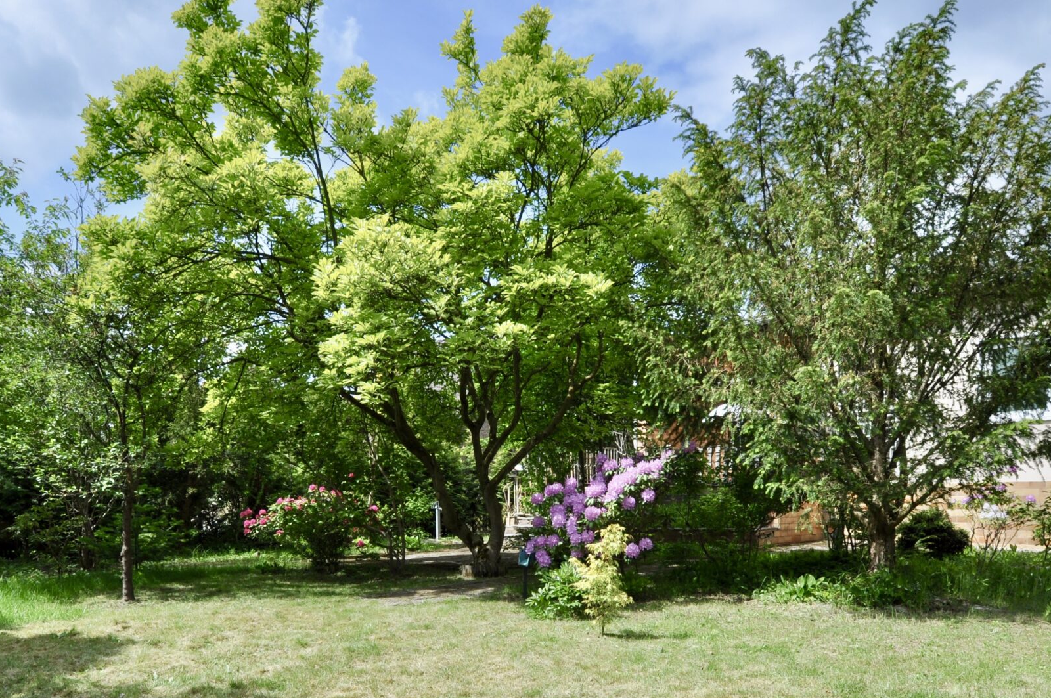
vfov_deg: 51.0
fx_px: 700
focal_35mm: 24
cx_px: 522
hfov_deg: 73.8
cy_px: 516
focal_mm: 10
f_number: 9
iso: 200
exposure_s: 1/320
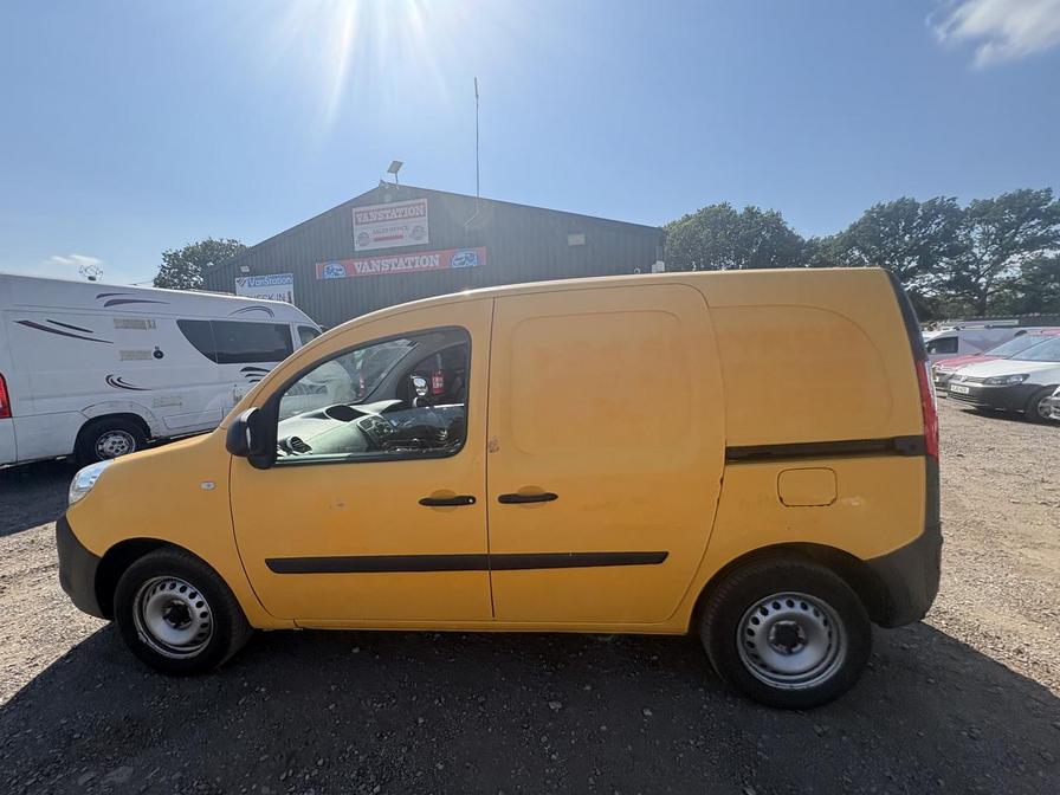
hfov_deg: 102.1
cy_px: 398
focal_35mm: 14
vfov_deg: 85.7
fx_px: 429
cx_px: 530
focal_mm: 2.22
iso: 64
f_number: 2.2
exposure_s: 1/1449
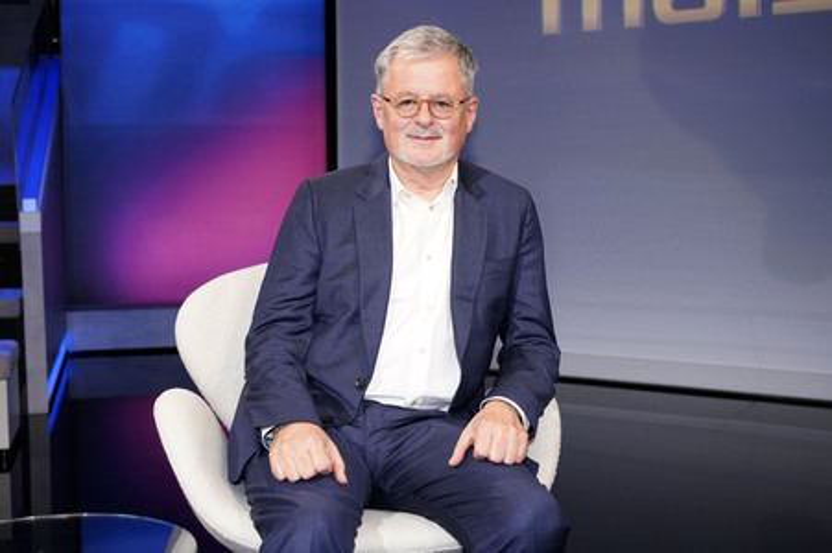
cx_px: 416
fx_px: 970
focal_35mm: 42
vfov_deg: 31.8
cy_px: 276
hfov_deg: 46.4
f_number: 5
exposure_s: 1/125
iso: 2000
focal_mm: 42
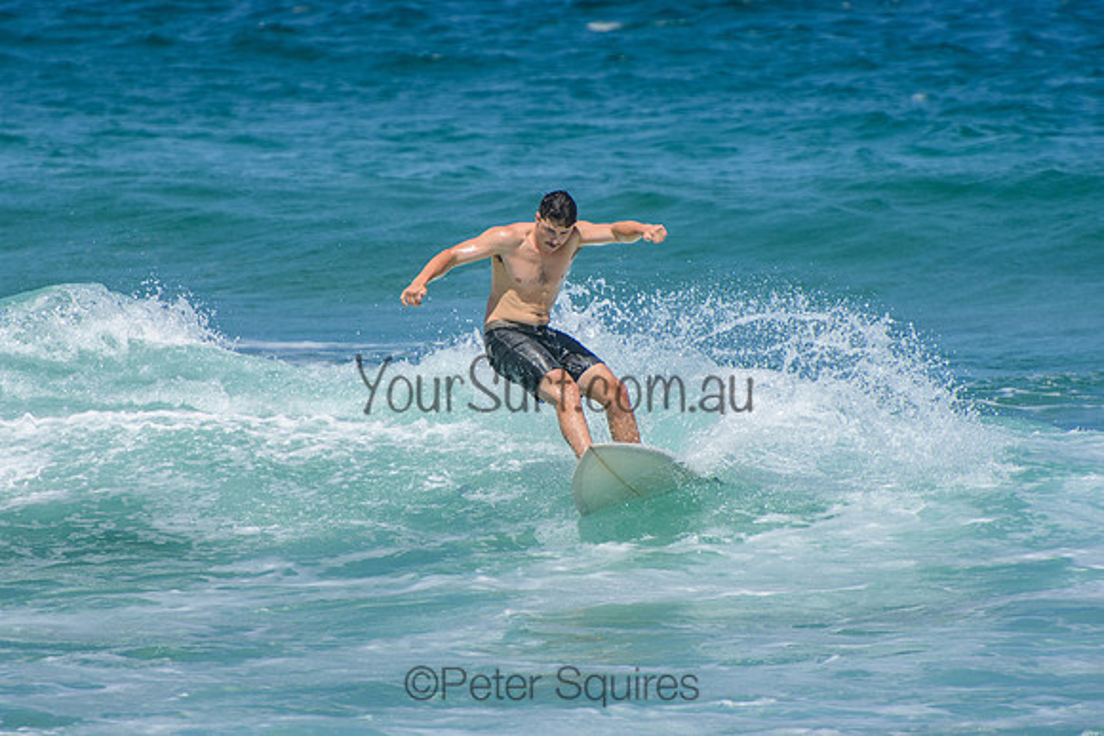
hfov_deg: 3.4
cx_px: 552
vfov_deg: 2.3
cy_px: 368
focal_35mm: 600
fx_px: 18403
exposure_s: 1/2000
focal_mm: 400
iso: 250
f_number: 5.6
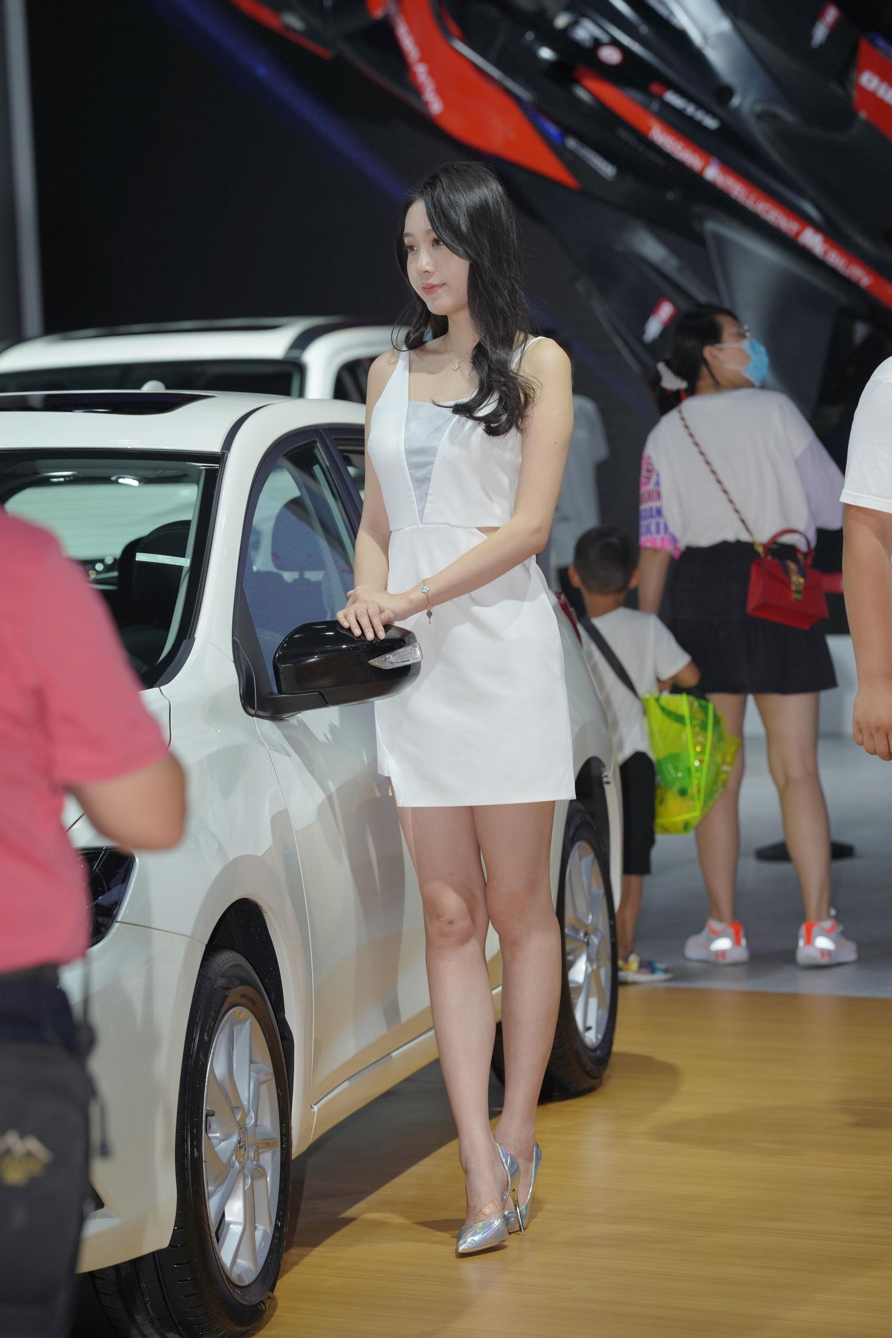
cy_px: 669
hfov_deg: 10.2
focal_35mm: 135
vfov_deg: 15.2
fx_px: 5018
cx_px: 446
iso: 640
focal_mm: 135
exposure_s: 1/400
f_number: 4.5
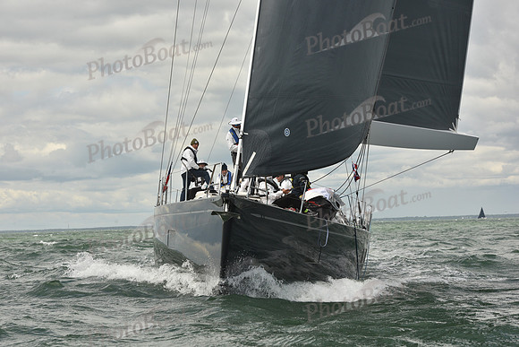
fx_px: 1586
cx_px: 260
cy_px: 174
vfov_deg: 12.5
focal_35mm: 110
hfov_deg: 18.6
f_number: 11
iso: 320
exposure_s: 1/800
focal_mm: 110
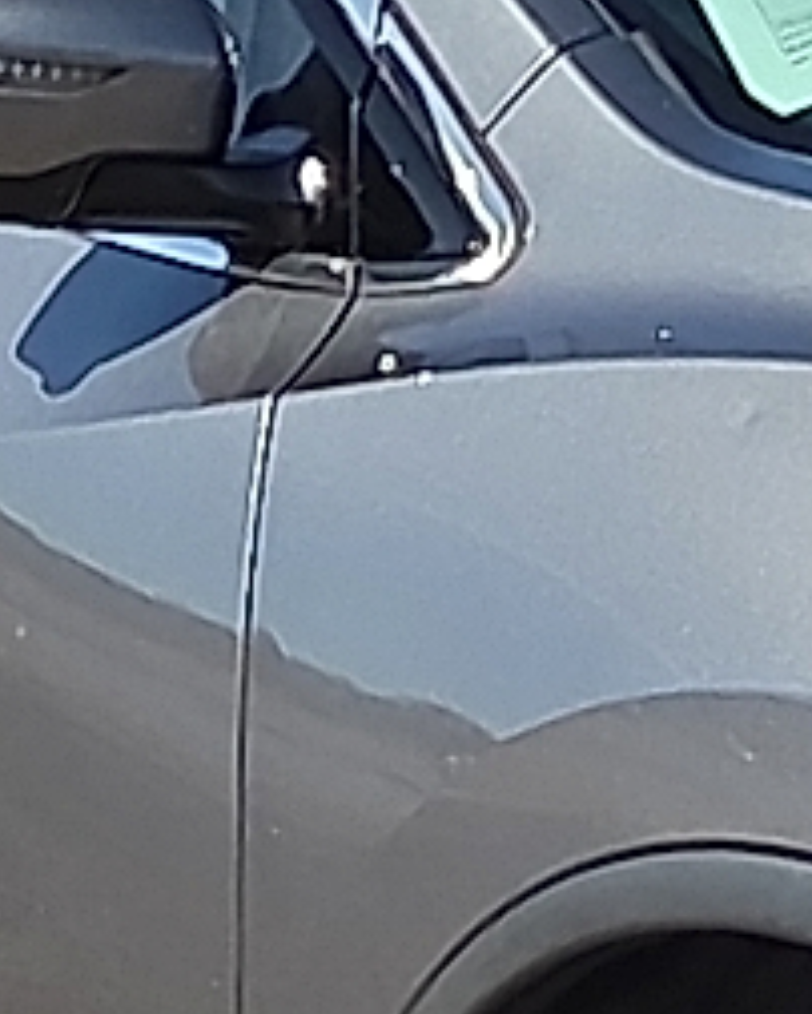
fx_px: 8731
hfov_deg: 5.3
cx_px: 1154
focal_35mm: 291
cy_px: 905
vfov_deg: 6.6
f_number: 1.8
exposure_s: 1/1667
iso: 25
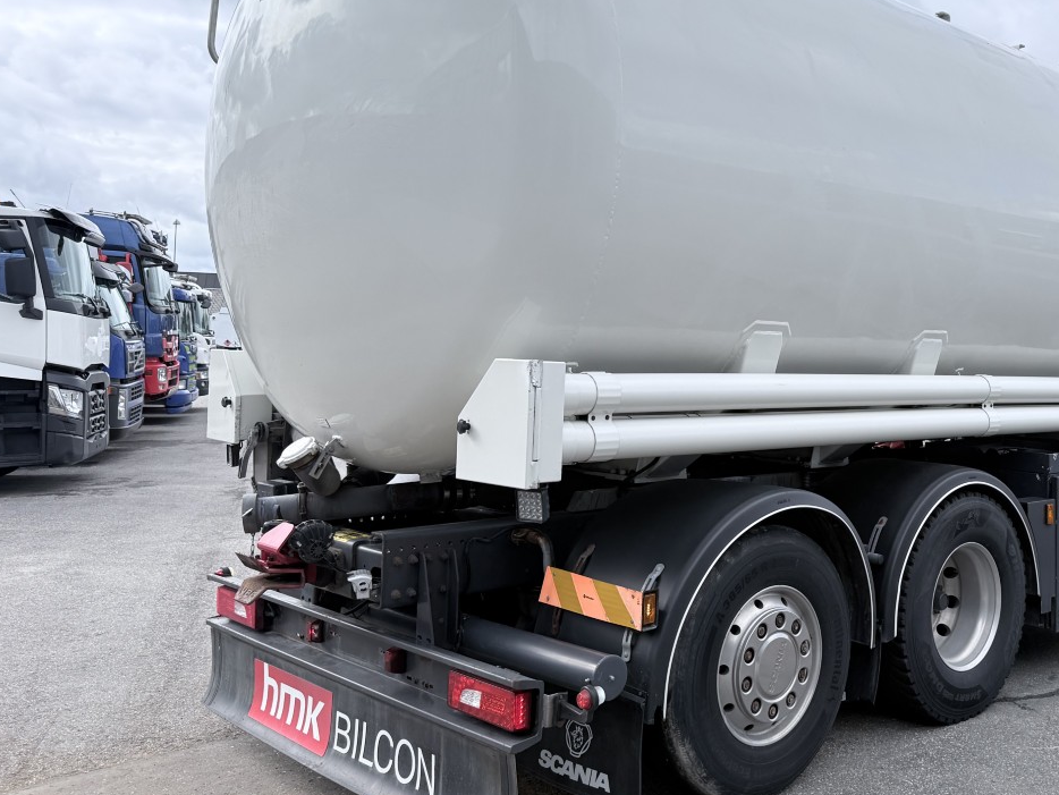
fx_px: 1132
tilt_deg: +2.8
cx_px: 770
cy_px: 316
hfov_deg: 48.5
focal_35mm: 37
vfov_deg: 38.5
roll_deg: -1.4
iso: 100
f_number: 1.78
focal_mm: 6.76
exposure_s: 1/2299
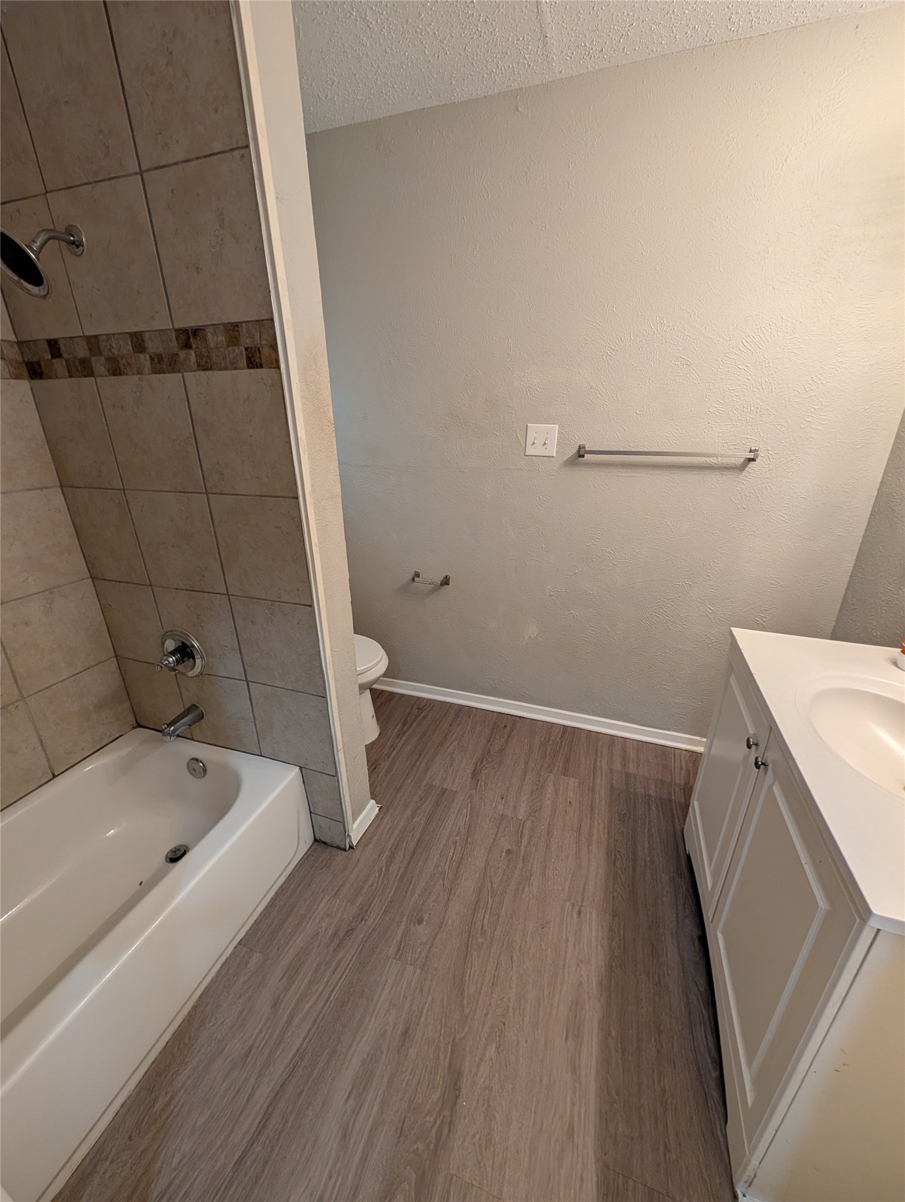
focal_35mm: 12
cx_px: 452
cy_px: 601
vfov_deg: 110.4
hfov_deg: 94.7
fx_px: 417
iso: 98
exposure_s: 1/60
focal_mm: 2.02
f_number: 1.7
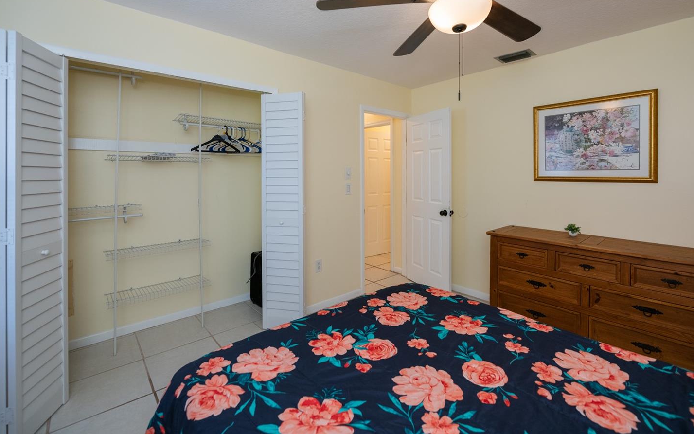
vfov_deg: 70.6
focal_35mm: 16
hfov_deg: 97.8
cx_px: 360
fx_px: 303
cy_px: 176
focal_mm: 14
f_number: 3.5
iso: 320
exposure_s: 1/250
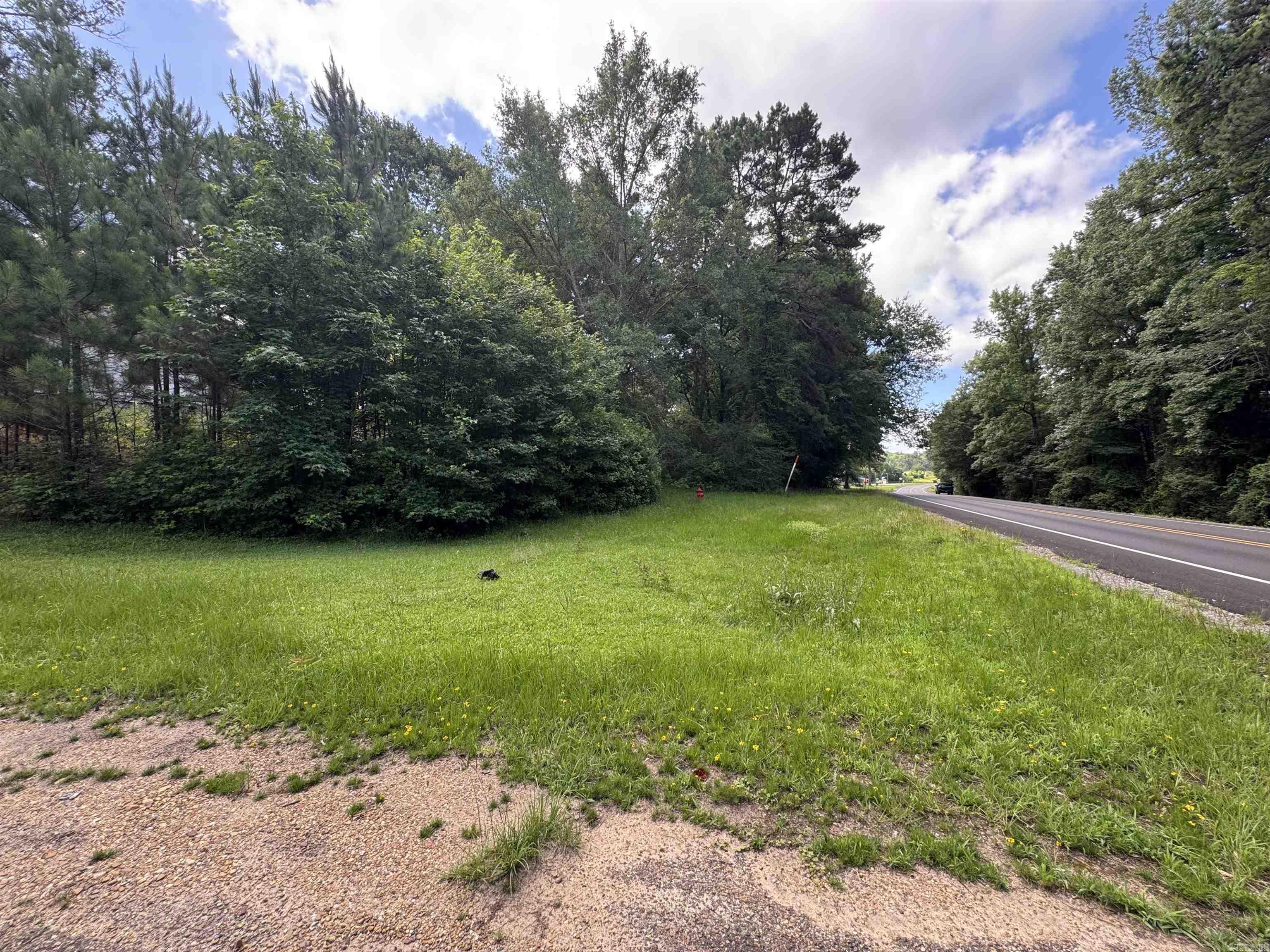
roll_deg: +1.3
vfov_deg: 85.7
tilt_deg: +0.6
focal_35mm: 14
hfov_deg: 102.1
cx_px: 635
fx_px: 514
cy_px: 476
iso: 40
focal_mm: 2.22
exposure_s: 1/130
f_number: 2.2
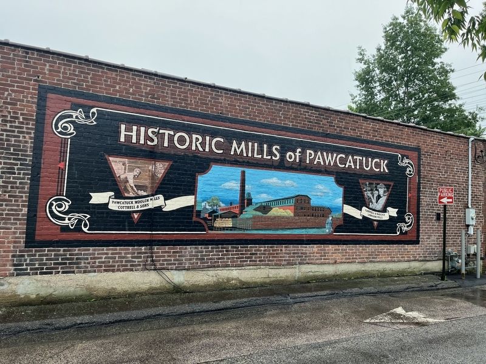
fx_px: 365
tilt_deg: +3.9
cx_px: 243
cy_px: 182
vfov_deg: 53.1
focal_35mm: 26
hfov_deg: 67.3
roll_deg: -2.4
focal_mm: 5.1
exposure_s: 1/312
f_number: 1.6
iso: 50
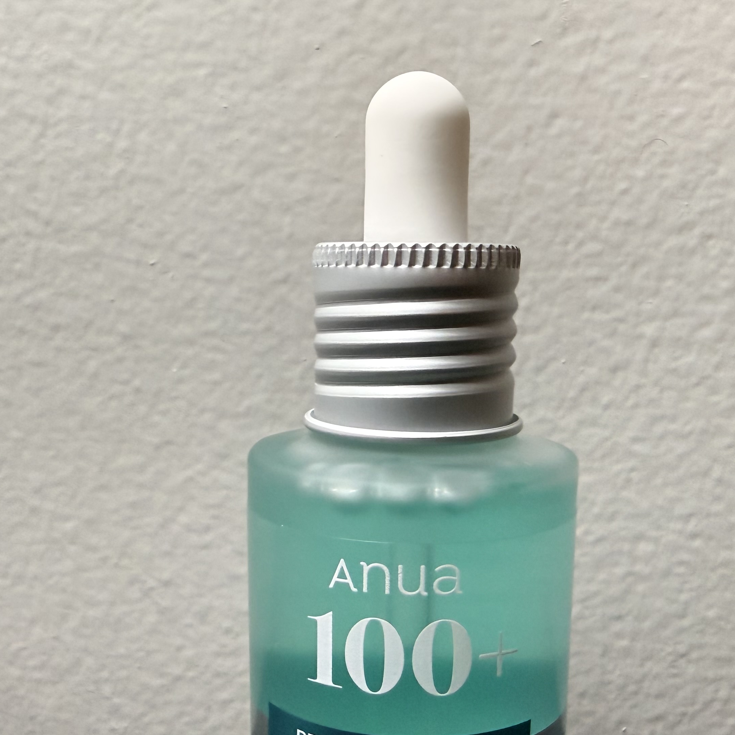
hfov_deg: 40.8
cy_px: 457
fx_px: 985
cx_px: 425
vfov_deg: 40.7
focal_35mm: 41
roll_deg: -0.8
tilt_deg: -10.1
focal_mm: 2.22
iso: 320
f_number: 2.2
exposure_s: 1/60
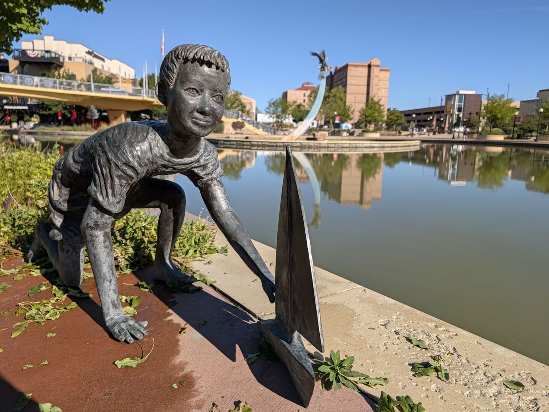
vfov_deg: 56.8
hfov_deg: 71.6
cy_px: 206
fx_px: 381
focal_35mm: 24
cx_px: 274
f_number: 1.68
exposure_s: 1/1825
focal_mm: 6.9
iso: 23
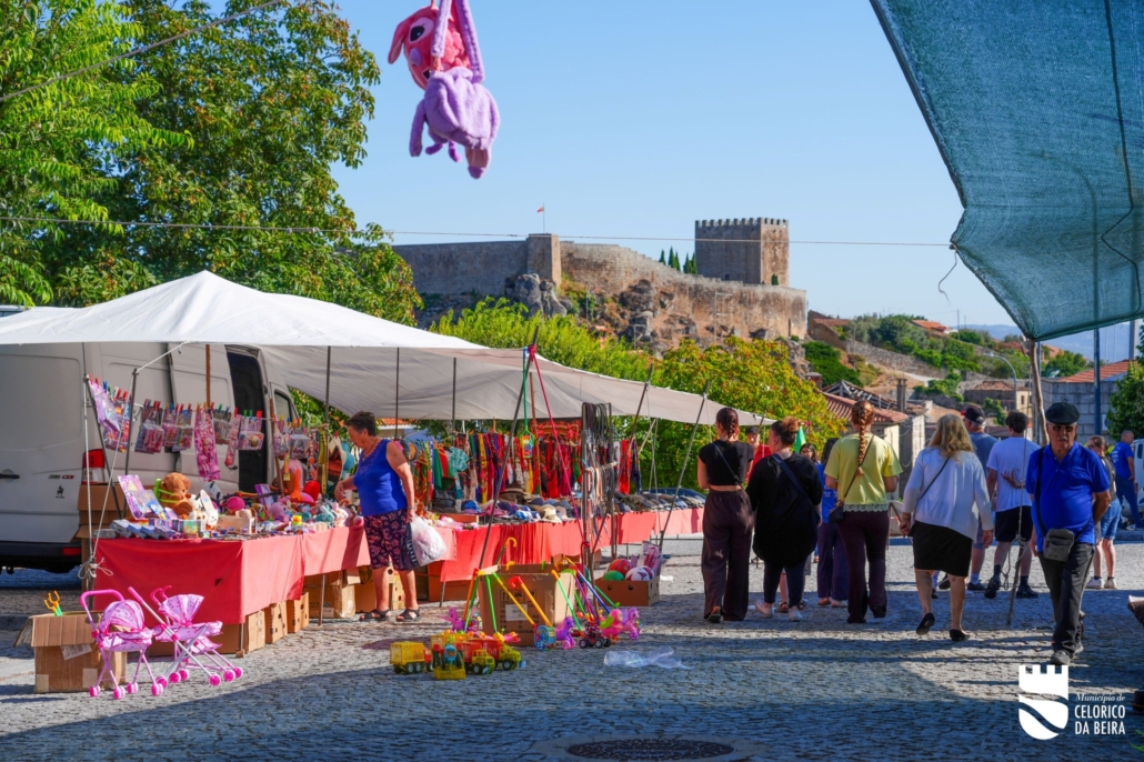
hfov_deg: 29.7
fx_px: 2160
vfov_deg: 20.0
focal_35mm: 68
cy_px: 381
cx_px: 572
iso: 100
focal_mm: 68
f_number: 5
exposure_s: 1/800
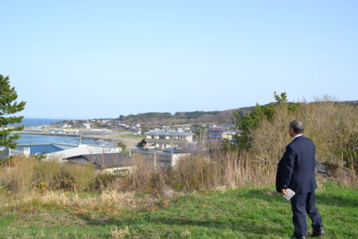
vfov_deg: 40.0
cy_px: 120
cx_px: 179
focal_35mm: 33
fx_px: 328
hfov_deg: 57.2
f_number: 7.1
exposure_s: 1/200
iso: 100
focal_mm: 22
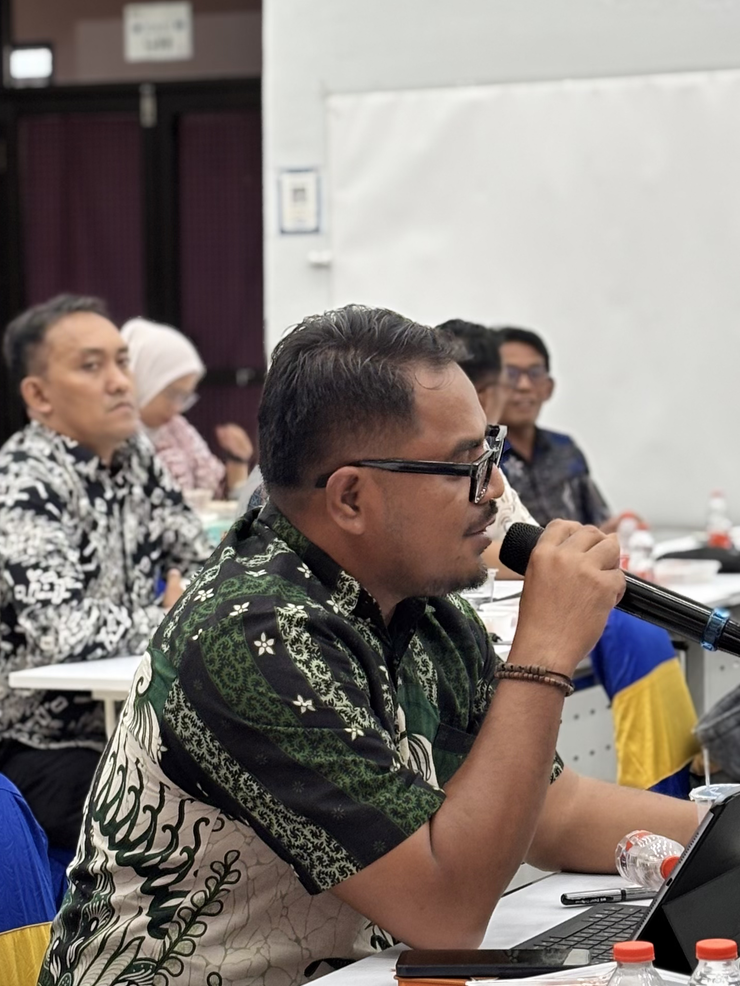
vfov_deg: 18.0
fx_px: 3107
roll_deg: -0.3
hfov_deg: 13.6
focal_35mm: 109
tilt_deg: -1.5
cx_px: 399
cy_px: 373
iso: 64
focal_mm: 5.96
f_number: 1.6
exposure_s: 1/50
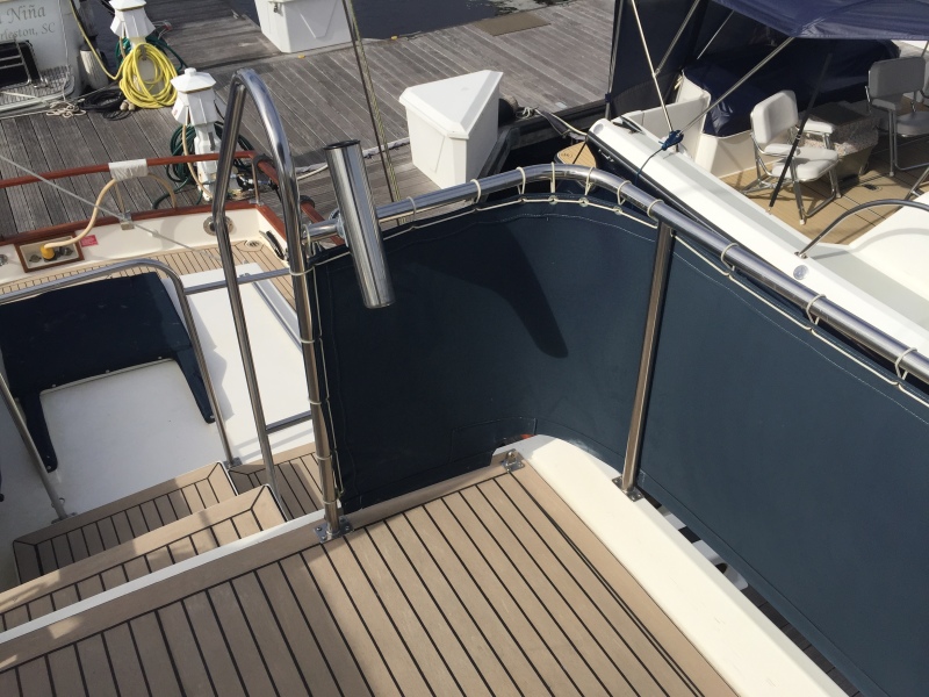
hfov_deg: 61.7
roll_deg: +1.1
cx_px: 464
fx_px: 778
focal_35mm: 29
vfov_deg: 48.2
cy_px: 348
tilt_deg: -40.2
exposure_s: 1/3968
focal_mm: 4.15
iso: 32
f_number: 2.2
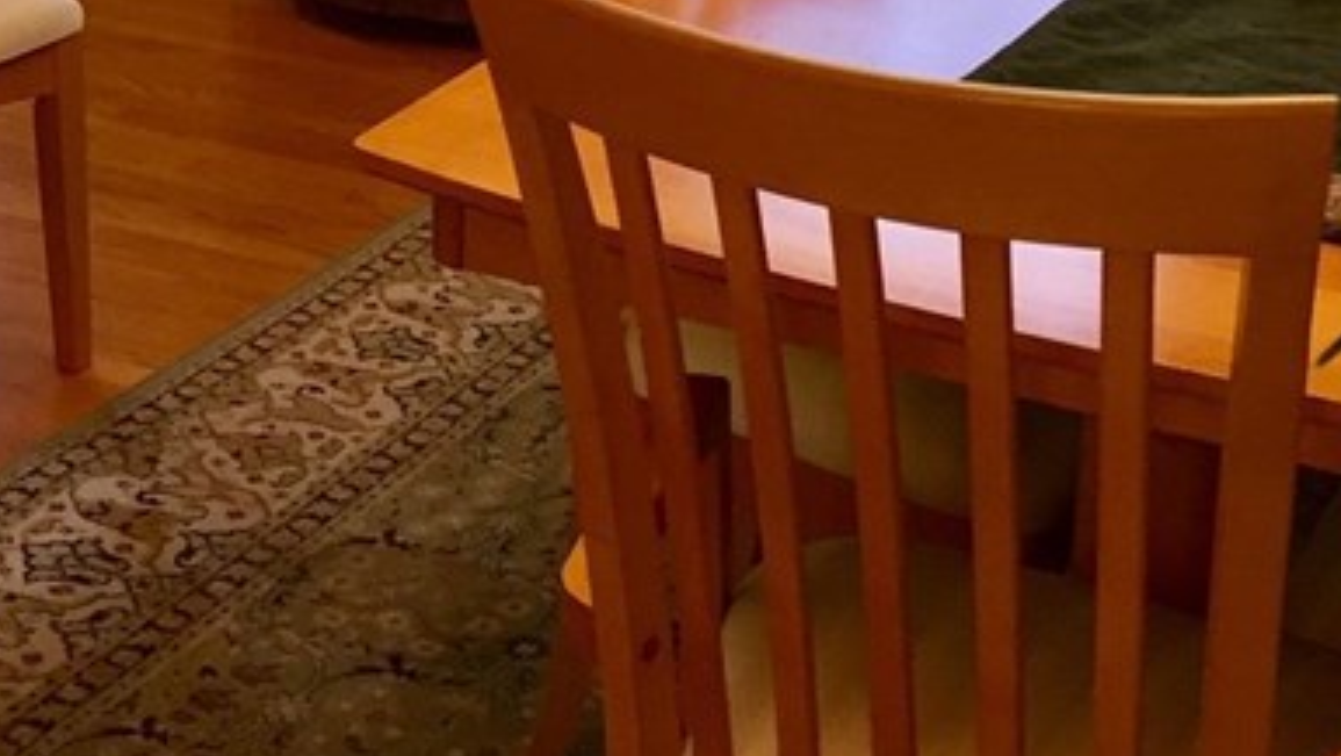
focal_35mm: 84
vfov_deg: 13.4
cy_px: -453
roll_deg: -0.5
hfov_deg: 24.9
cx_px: 286
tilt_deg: -8.4
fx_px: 2988
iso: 40
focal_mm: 4.15
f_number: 2.2
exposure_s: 1/30
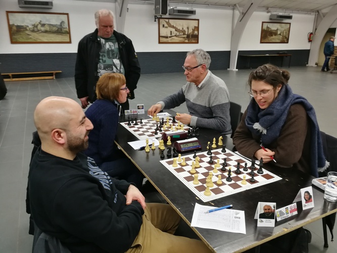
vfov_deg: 51.3
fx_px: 263
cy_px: 126
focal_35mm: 27
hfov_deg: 65.3
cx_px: 168
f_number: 2.2
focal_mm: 3.95
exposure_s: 1/33.3
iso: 250
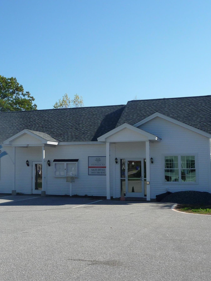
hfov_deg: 29.6
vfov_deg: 39.6
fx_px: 390
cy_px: 129
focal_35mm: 48
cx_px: 42
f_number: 3.3
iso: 100
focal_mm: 4.7
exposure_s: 1/1000
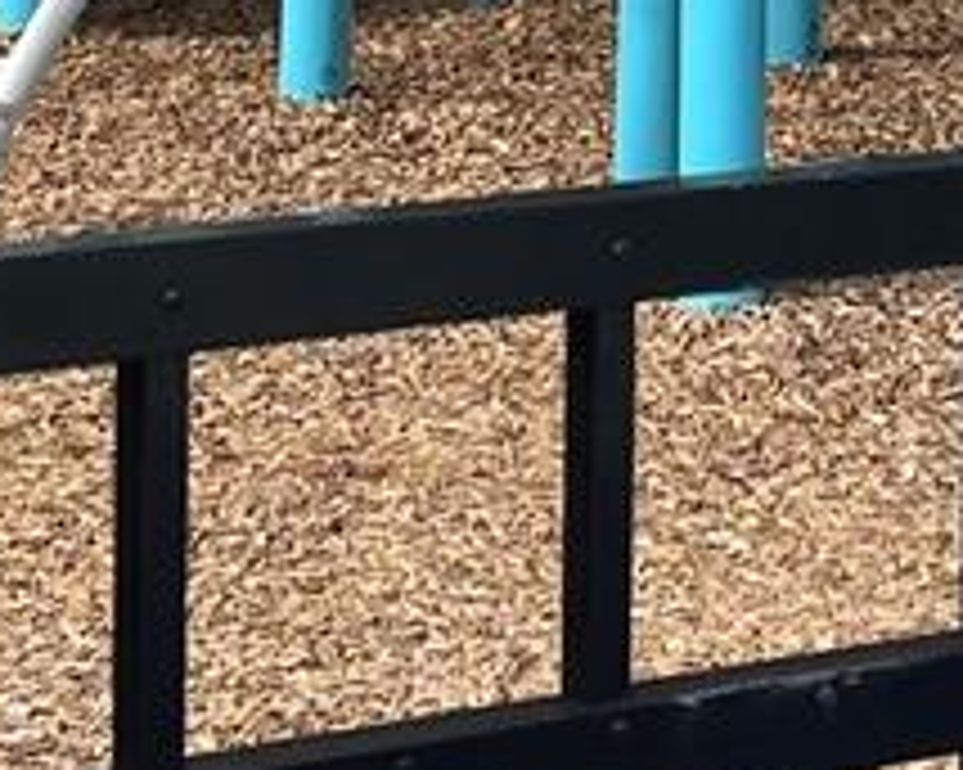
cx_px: 729
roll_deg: -0.7
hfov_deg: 10.1
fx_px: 5413
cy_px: -279
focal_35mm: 190
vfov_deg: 8.0
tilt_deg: -5.7
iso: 50
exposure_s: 1/1832
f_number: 1.6
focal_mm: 5.1
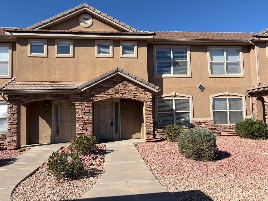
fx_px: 201
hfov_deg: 67.3
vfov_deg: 53.1
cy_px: 100
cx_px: 134
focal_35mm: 26
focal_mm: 5.96
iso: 64
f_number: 1.6
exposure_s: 1/4608
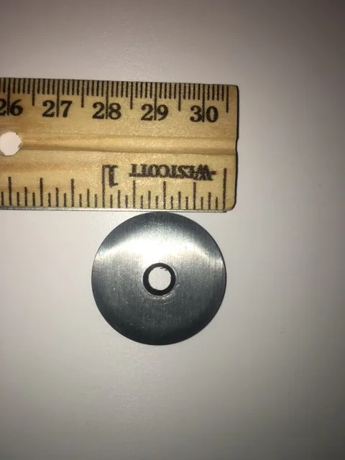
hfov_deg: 48.2
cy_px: 230
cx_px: 172
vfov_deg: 61.7
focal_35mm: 29
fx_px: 385
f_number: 2.2
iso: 25
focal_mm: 4.15
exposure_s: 1/686
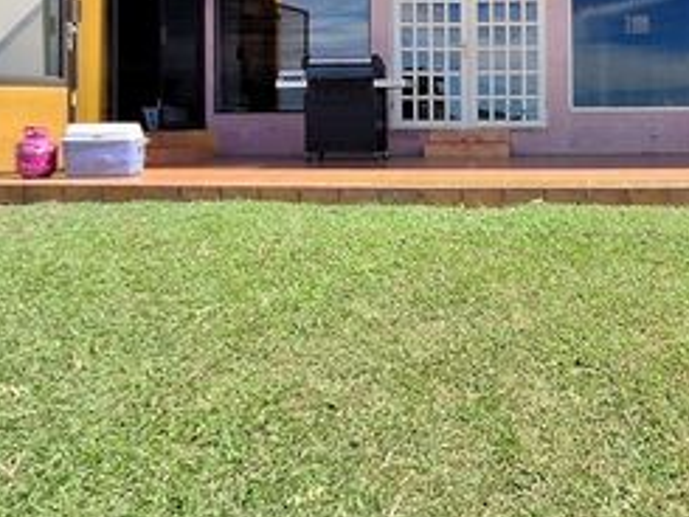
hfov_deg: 51.3
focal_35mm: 34
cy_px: 112
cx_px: 529
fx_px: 677
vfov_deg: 40.3
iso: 40
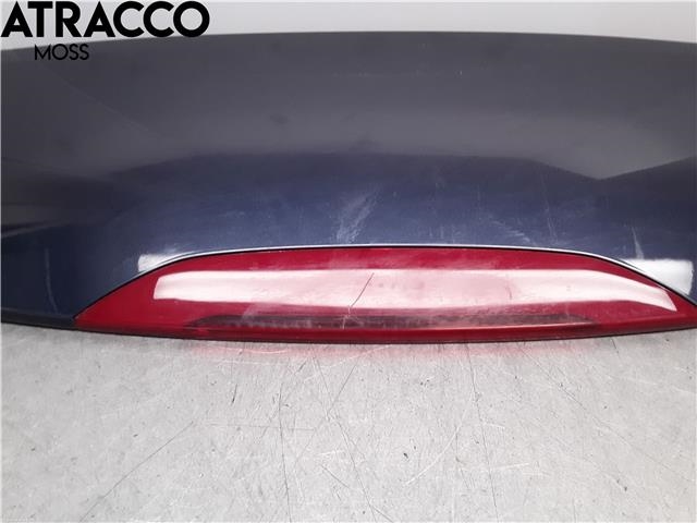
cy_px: 262
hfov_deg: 63.4
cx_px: 348
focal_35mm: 28
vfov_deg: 49.7
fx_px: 564
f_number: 1.9
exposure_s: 1/107
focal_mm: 2.91
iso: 100
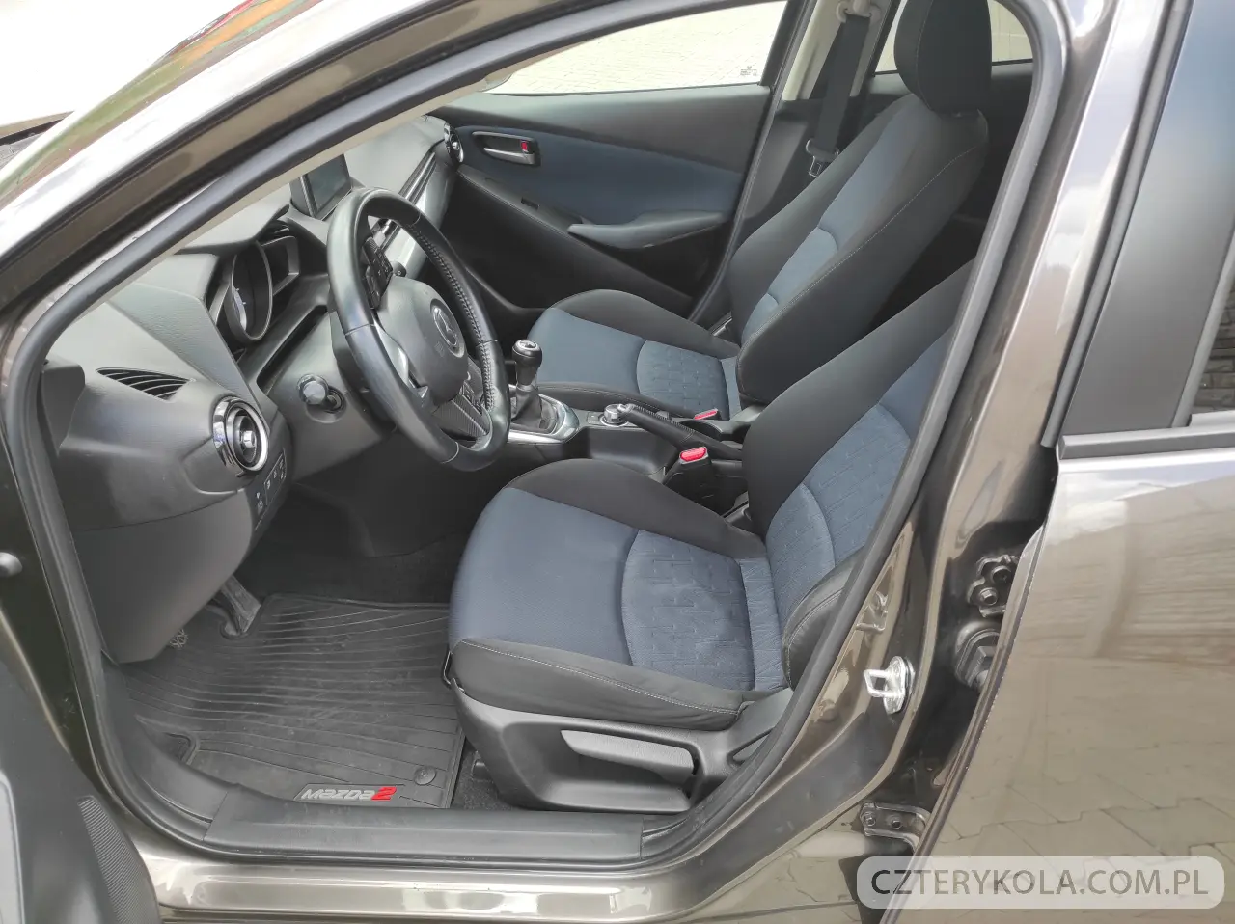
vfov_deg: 54.8
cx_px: 618
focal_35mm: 25
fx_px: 891
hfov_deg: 69.4
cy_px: 462
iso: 100
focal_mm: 5.43
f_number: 1.89
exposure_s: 1/123
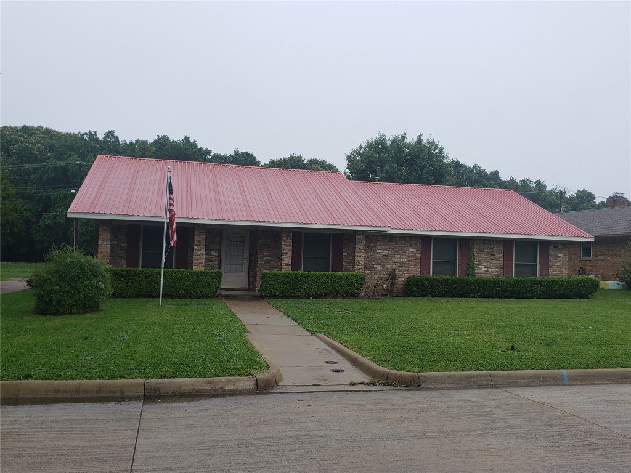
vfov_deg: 53.1
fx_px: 474
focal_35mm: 26
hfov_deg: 67.3
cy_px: 236
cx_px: 316
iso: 50
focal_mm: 4.3
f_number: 2.4
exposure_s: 1/423
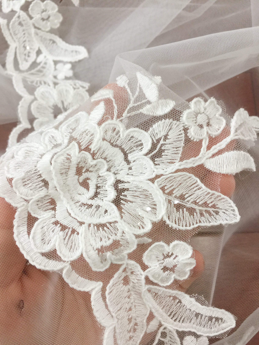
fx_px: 289
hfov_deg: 48.2
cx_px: 130
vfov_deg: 61.7
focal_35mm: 29
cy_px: 172
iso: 64
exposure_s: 1/33
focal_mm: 4.15
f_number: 2.2
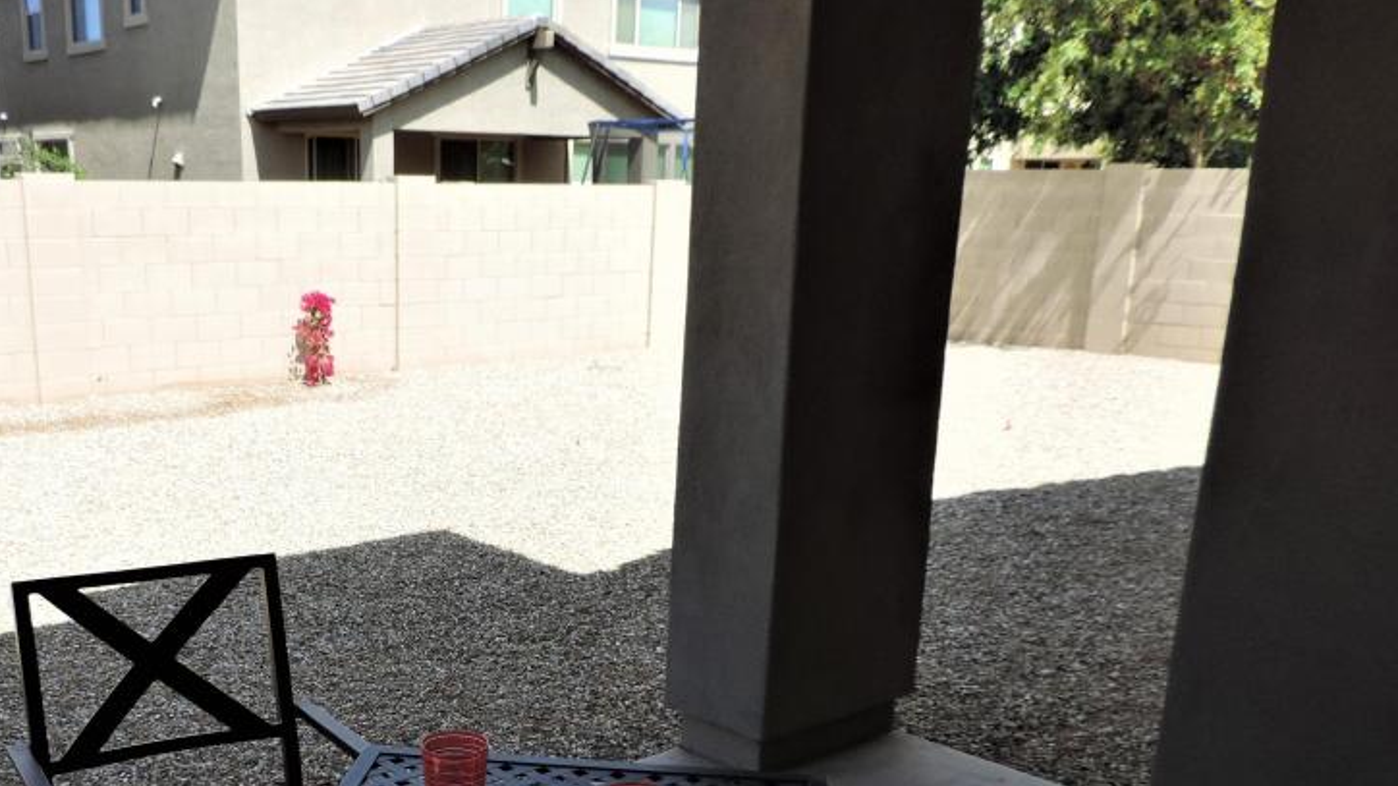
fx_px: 1371
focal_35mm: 37
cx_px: 456
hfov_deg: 52.9
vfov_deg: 31.1
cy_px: 633
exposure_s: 1/800
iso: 80
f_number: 3
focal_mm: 4.3
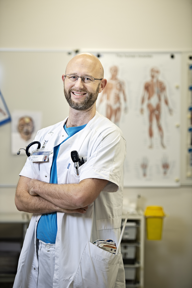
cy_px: 144
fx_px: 959
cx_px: 96
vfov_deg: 17.1
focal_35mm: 120
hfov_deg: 11.4
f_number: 2.8
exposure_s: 1/60
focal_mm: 120
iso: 200
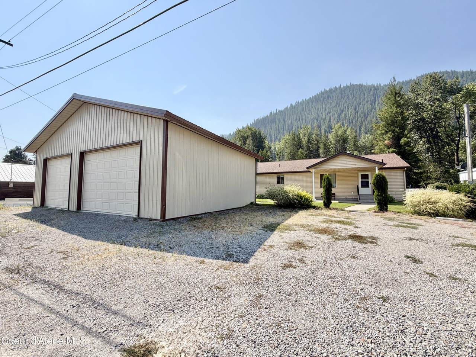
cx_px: 238
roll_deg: +0.5
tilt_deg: +4.3
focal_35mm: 14
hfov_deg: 102.1
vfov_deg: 85.7
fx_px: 193
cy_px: 178
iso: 20
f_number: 2.2
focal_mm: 2.22
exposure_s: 1/820
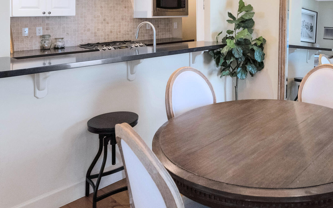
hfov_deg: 57.7
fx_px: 290
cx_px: 234
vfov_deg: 36.6
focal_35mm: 32
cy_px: 15
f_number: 5
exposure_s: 1/100
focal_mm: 14
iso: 1000
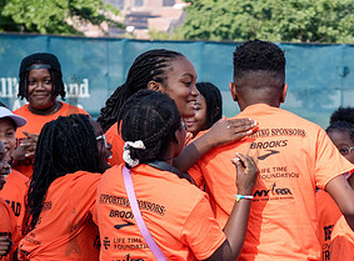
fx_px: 2034
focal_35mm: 200
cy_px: 219
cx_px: 296
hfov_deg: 9.9
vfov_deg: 7.3
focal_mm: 70
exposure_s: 1/800
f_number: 5.6
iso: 400
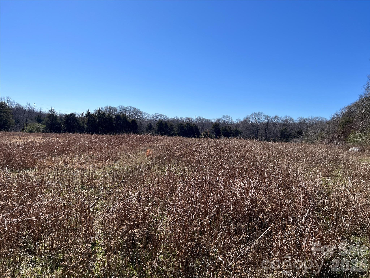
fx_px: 278
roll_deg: -4.9
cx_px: 185
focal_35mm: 26
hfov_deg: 67.3
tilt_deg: -0.9
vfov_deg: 53.1
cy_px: 139
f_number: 1.5
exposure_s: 1/5587
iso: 50
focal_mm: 5.7
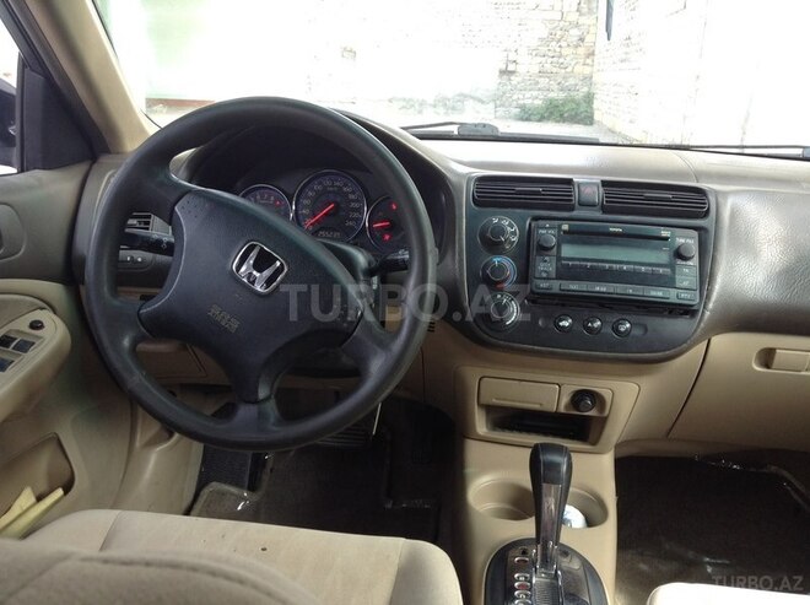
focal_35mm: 33
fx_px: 771
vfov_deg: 42.8
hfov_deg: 55.4
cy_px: 302
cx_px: 405
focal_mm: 3.3
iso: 32
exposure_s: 1/30
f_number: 2.4
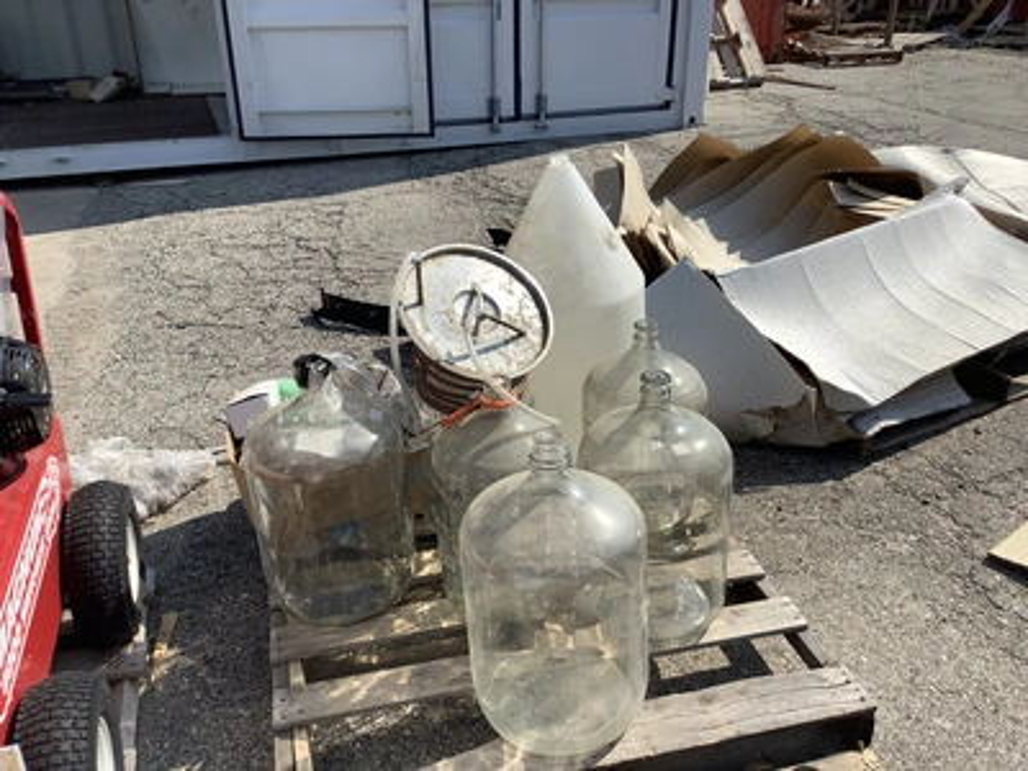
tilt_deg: -25.9
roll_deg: -2.3
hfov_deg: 58.4
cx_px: 514
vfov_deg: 45.4
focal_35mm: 31
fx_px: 921
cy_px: 386
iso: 25
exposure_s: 1/1631
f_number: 2.4
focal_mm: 3.3
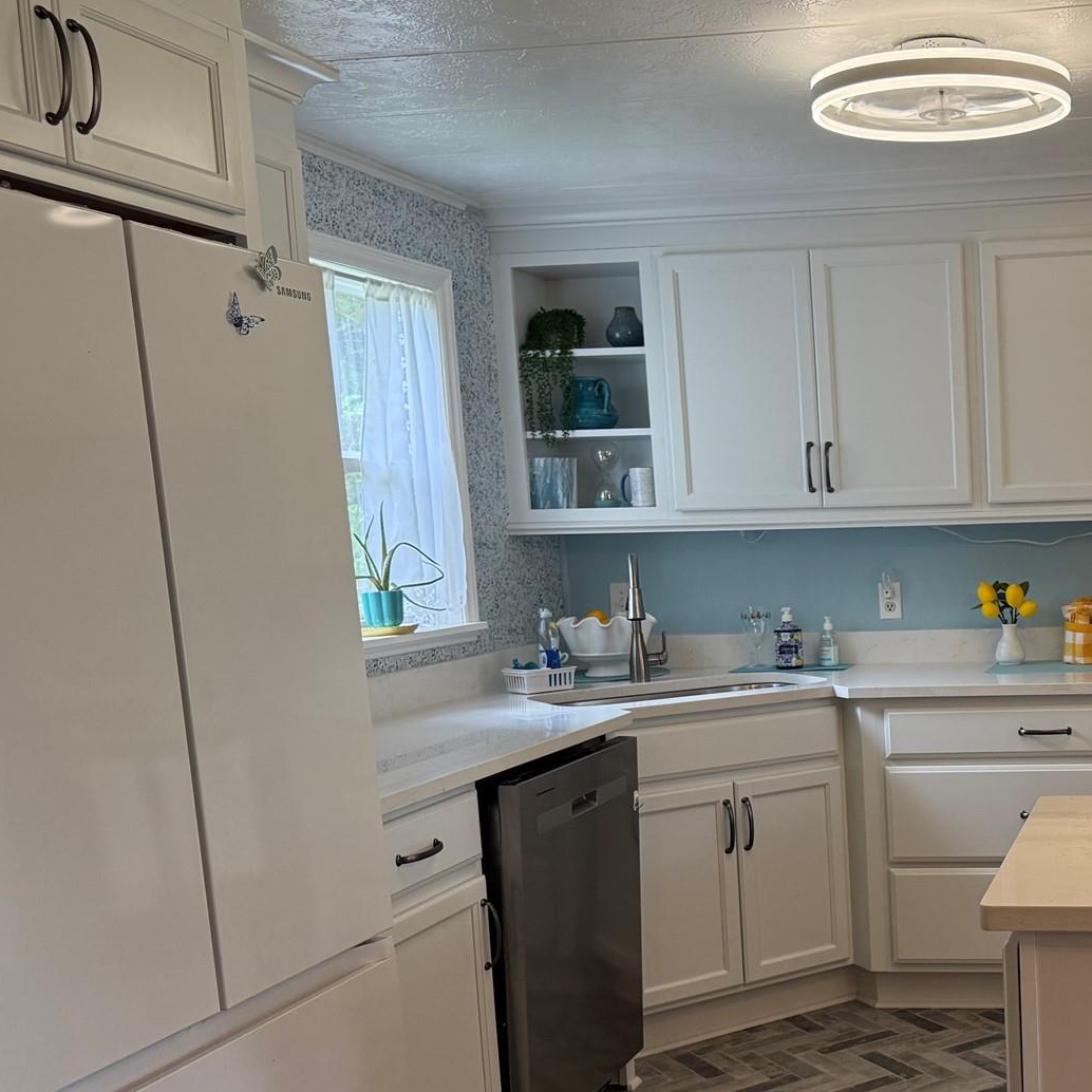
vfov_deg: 39.7
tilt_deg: -6.7
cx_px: 1034
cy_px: 686
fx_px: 1499
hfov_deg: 36.8
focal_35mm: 42
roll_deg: +1.7
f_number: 1.78
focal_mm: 6.76
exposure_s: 1/176
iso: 200
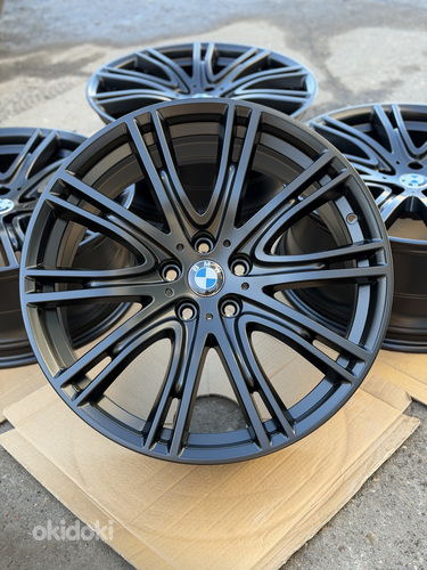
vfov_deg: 39.7
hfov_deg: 30.3
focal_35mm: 48
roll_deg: -0.3
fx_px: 789
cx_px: 214
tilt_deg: -37.8
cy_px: 285
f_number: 1.78
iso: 100
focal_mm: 6.76
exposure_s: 1/188
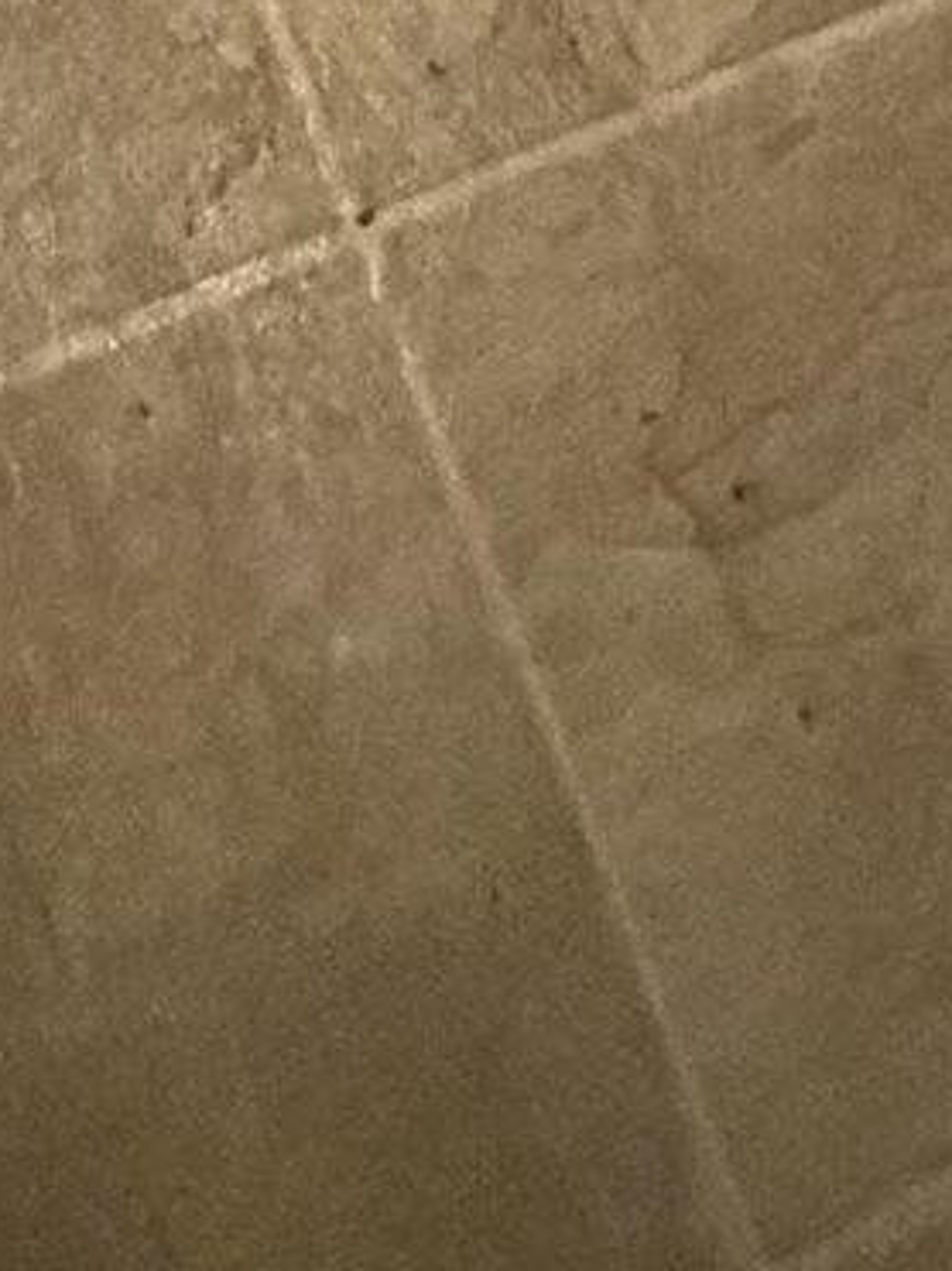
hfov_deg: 17.0
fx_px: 3192
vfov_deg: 11.7
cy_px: -2484
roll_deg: -5.3
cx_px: 418
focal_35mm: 87
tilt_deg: -12.9
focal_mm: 2.22
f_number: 2.2
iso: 1250
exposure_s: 1/60
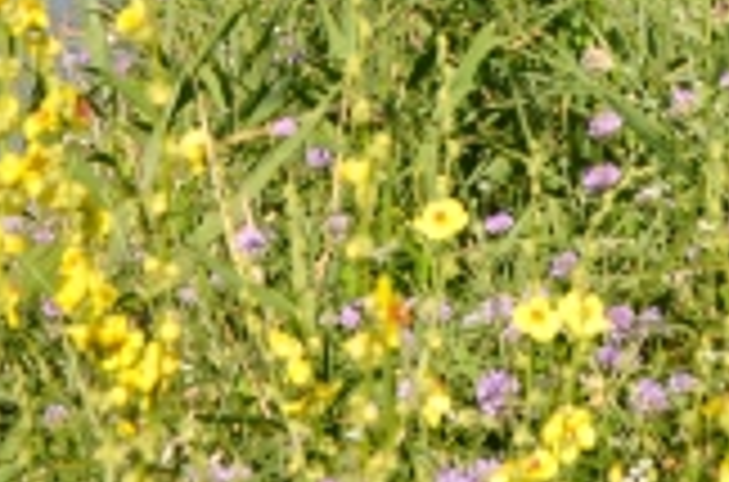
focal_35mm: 156
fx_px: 3150
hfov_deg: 13.2
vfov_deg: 8.5
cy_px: -250
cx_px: 333
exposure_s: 1/250
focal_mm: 24
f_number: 10
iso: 200
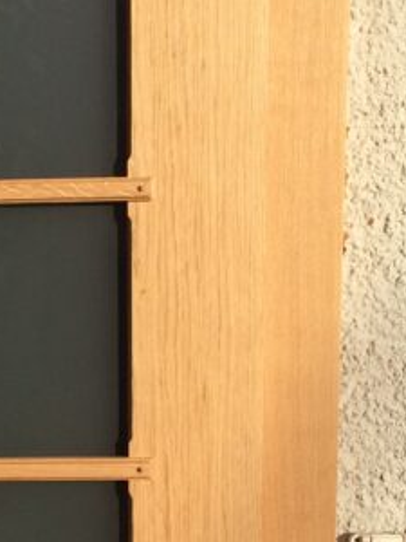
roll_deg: +0.8
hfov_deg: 14.7
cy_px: 486
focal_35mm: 99
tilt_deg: -11.5
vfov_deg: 19.5
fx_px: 1548
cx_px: -11
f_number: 2.2
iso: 32
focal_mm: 4.15
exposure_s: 1/1953
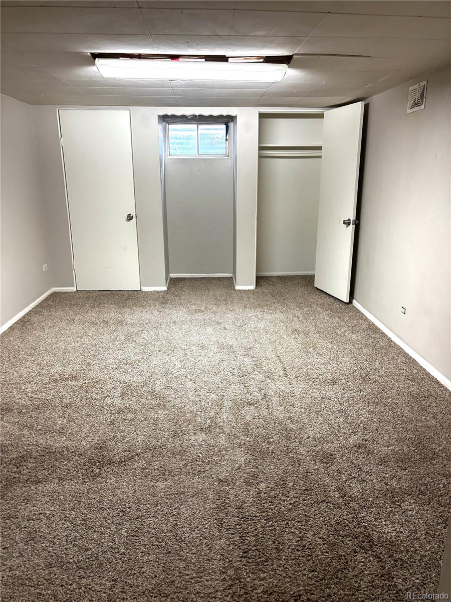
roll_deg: +0.2
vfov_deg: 67.3
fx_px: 452
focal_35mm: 26
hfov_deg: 53.1
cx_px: 226
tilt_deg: -17.4
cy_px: 301
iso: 320
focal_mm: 5.96
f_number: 1.6
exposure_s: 1/60
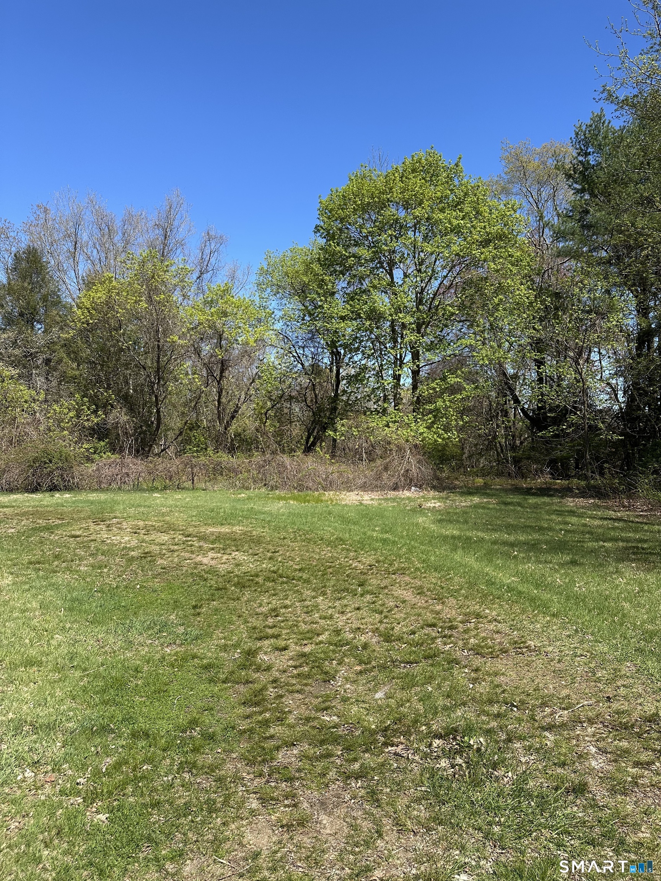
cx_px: 330
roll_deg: +0.2
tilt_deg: +0.6
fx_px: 611
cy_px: 440
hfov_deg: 56.8
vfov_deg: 71.6
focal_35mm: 24
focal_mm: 6.86
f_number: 1.78
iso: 80
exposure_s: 1/2809
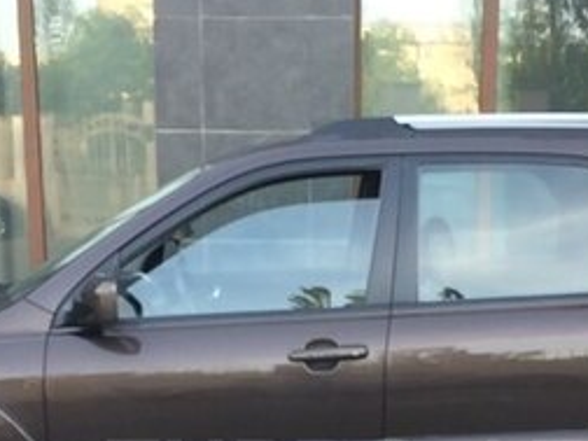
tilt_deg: -13.2
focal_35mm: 76
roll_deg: -0.2
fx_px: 1291
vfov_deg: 18.7
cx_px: 345
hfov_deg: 25.6
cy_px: 475
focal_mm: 4.15
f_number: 2.2
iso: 50
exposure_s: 1/100
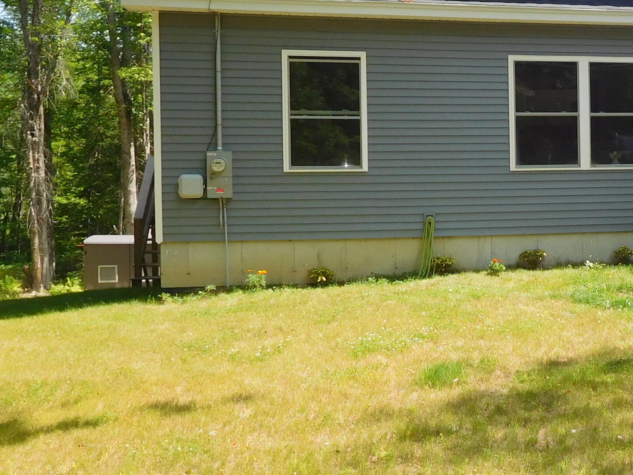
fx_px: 951
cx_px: 644
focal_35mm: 52
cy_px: 178
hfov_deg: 33.4
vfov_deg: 27.9
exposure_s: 1/500
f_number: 3.4
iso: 125
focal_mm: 4.5
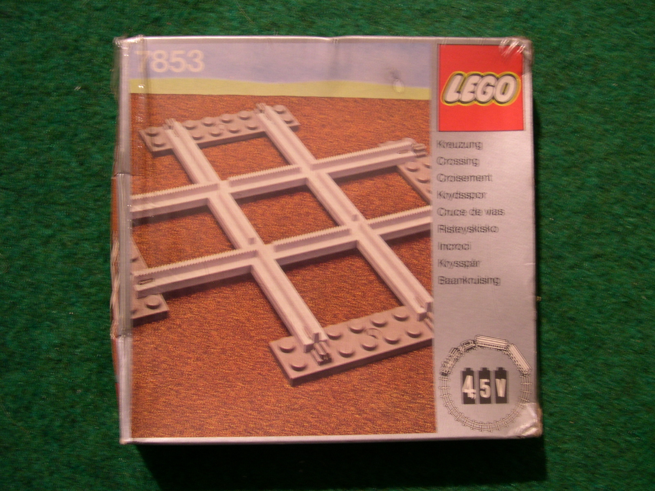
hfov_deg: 49.0
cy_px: 246
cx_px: 328
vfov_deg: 37.7
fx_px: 719
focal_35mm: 38
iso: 132
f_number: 2.8
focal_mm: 8
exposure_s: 1/4.9
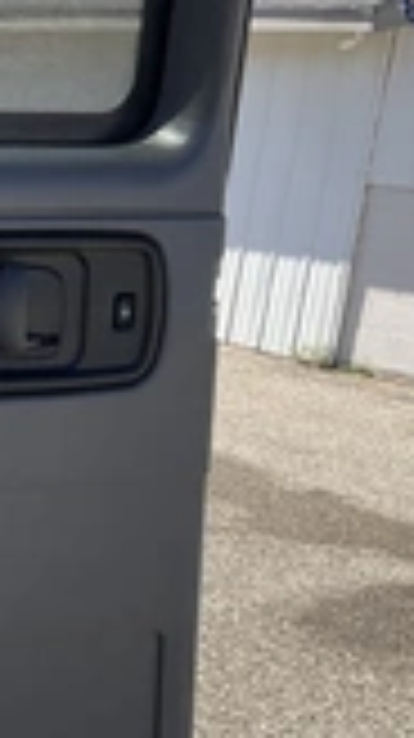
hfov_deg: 14.7
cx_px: -184
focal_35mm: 77
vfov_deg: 27.4
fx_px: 1506
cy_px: 459
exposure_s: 1/962
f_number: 1.8
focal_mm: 3
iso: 25
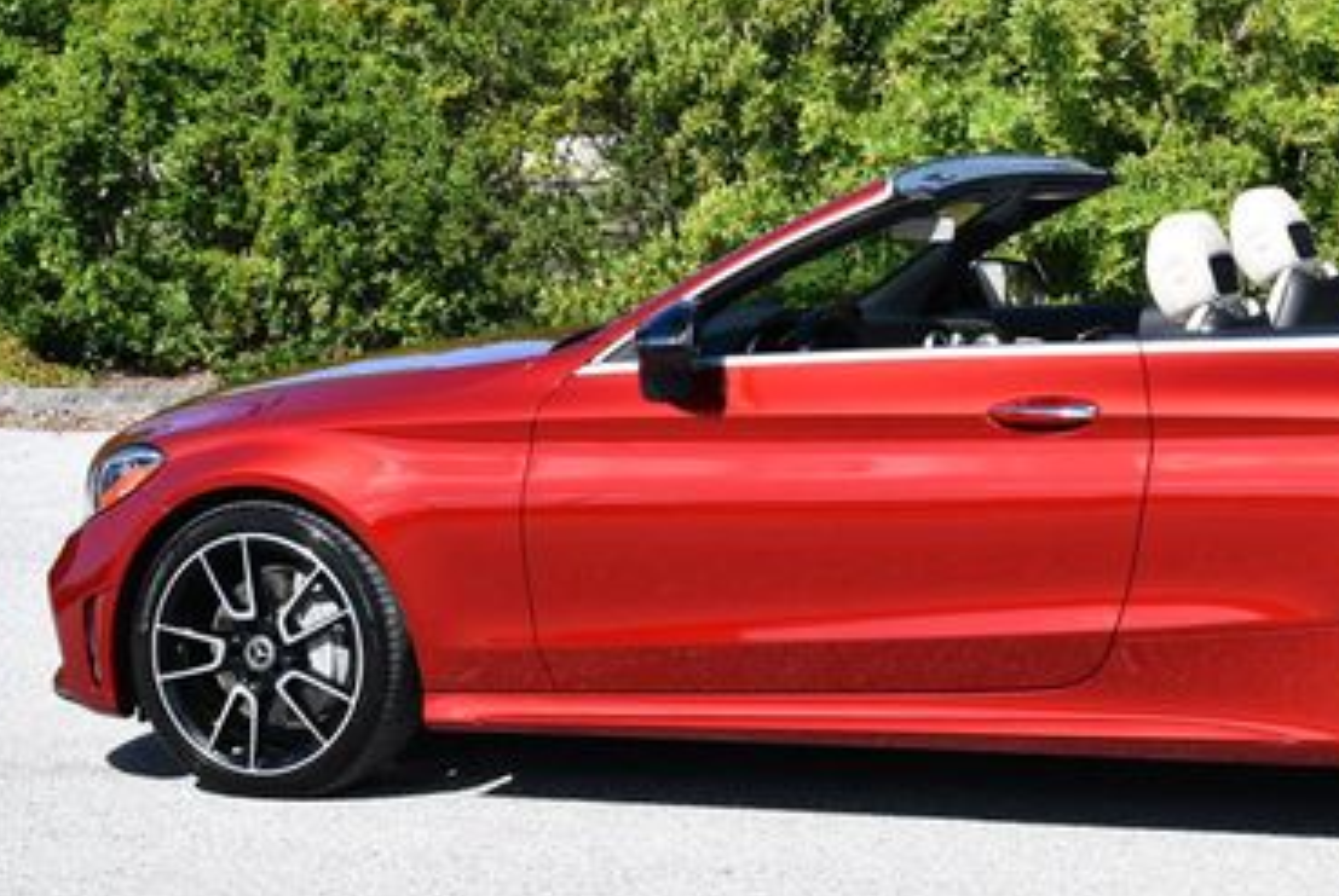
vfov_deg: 11.6
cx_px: 1103
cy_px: 225
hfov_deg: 17.2
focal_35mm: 118
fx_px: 4394
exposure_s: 1/250
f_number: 8
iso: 100
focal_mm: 34
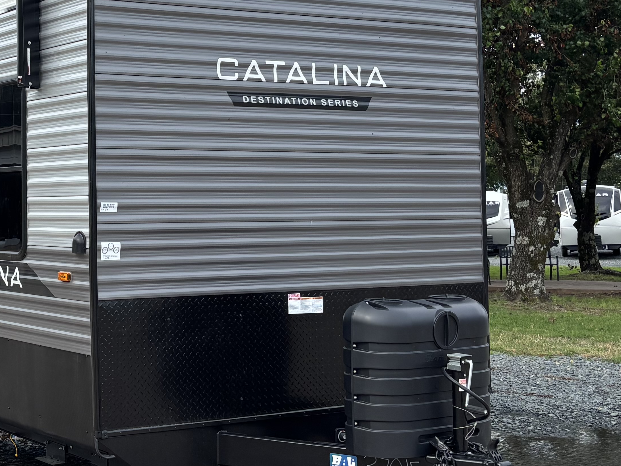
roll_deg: -0.4
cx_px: 59
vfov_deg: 21.5
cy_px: 125
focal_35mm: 68
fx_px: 1220
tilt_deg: +3.9
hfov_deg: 27.5
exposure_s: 1/2288
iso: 50
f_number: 1.6
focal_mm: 5.96
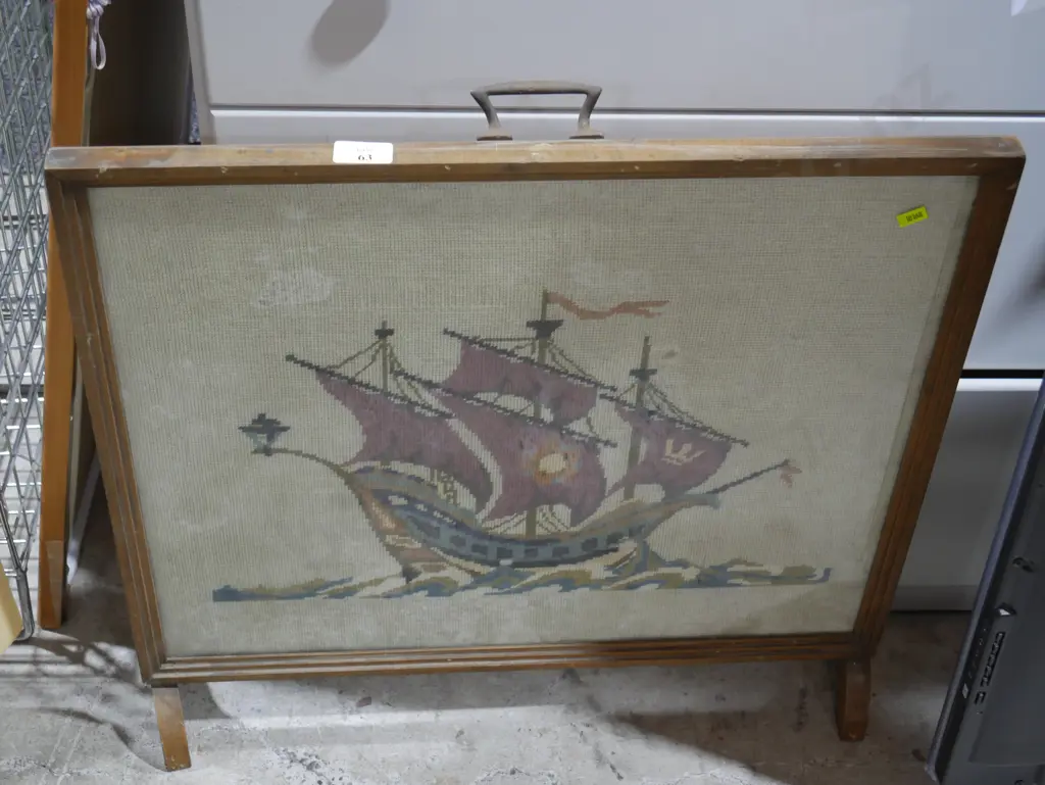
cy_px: 392
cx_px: 522
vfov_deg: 26.1
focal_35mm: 56
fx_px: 1691
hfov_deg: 34.3
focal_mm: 28
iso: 800
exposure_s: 1/60
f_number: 5.3
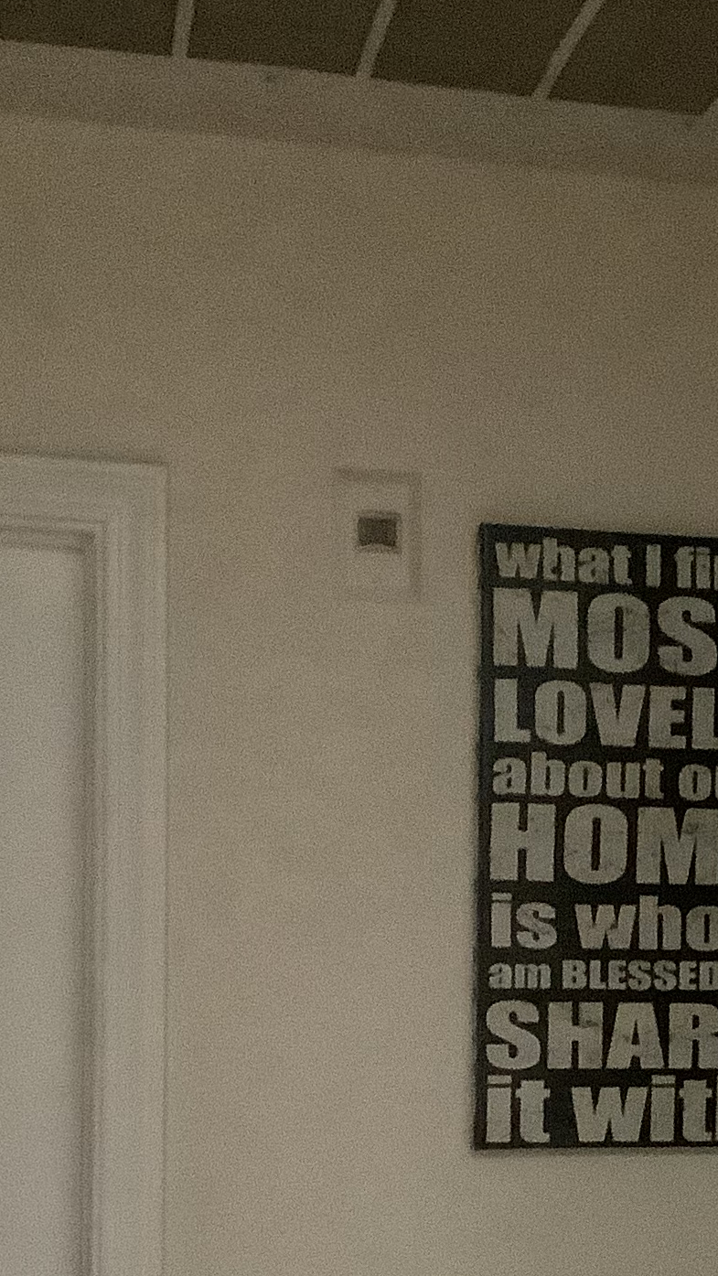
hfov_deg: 14.8
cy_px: 1003
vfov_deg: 26.4
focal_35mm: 79
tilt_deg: -4.5
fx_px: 2673
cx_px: 841
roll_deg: -0.1
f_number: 2.4
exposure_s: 1/30
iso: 800
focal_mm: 3.3
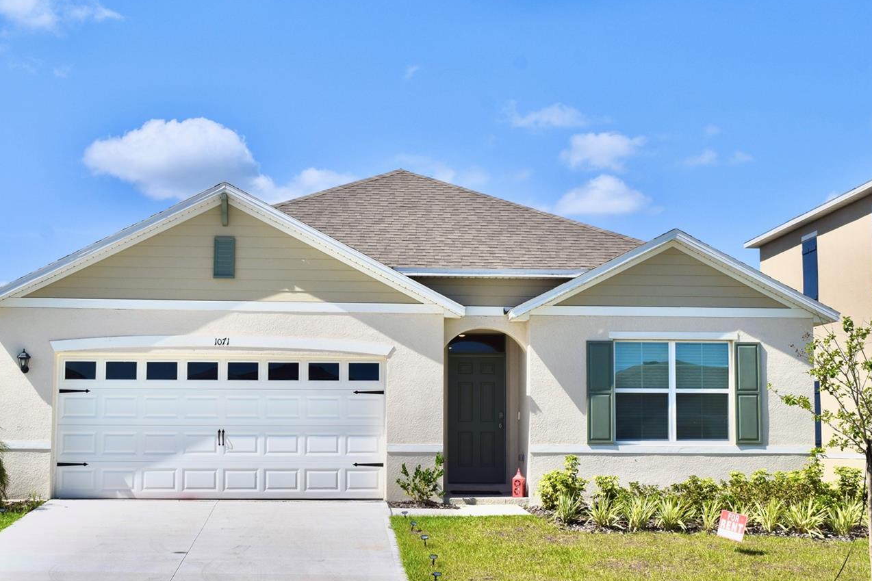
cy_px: 302
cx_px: 416
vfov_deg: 24.8
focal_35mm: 55
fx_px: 1323
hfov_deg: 36.5
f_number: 11
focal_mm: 29
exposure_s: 1/500
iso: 200
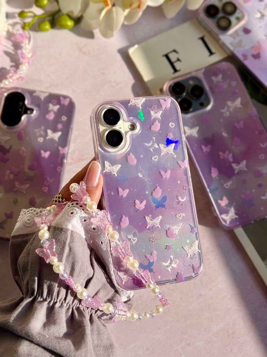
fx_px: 494
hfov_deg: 30.3
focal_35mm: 48
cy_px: 178
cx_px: 134
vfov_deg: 39.7
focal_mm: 6.76
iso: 80
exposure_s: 1/7874
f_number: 1.78
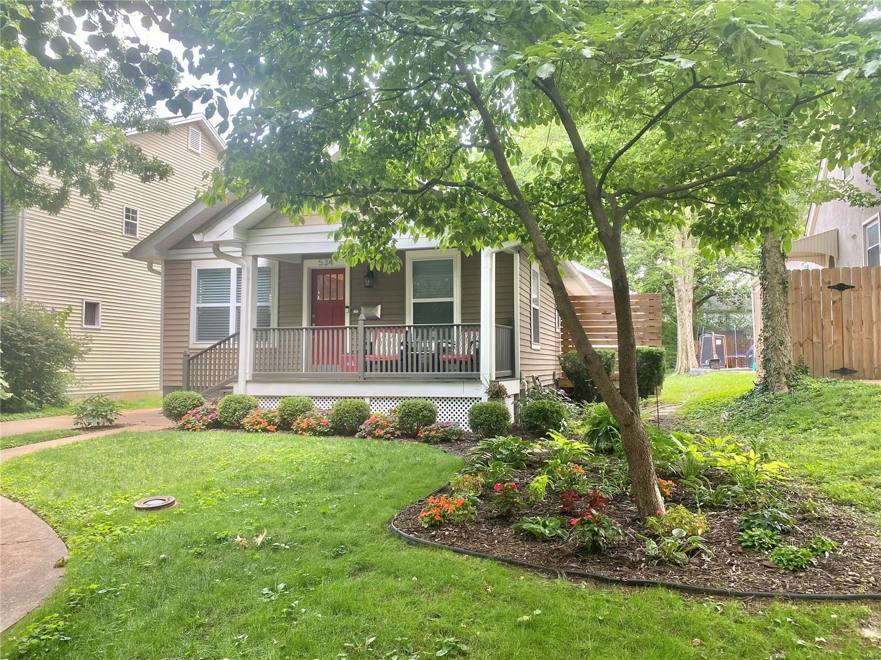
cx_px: 440
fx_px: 662
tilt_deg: +3.4
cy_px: 330
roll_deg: -0.4
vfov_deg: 53.1
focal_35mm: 26
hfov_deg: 67.3
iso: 64
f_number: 1.8
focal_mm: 4.25
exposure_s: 1/121
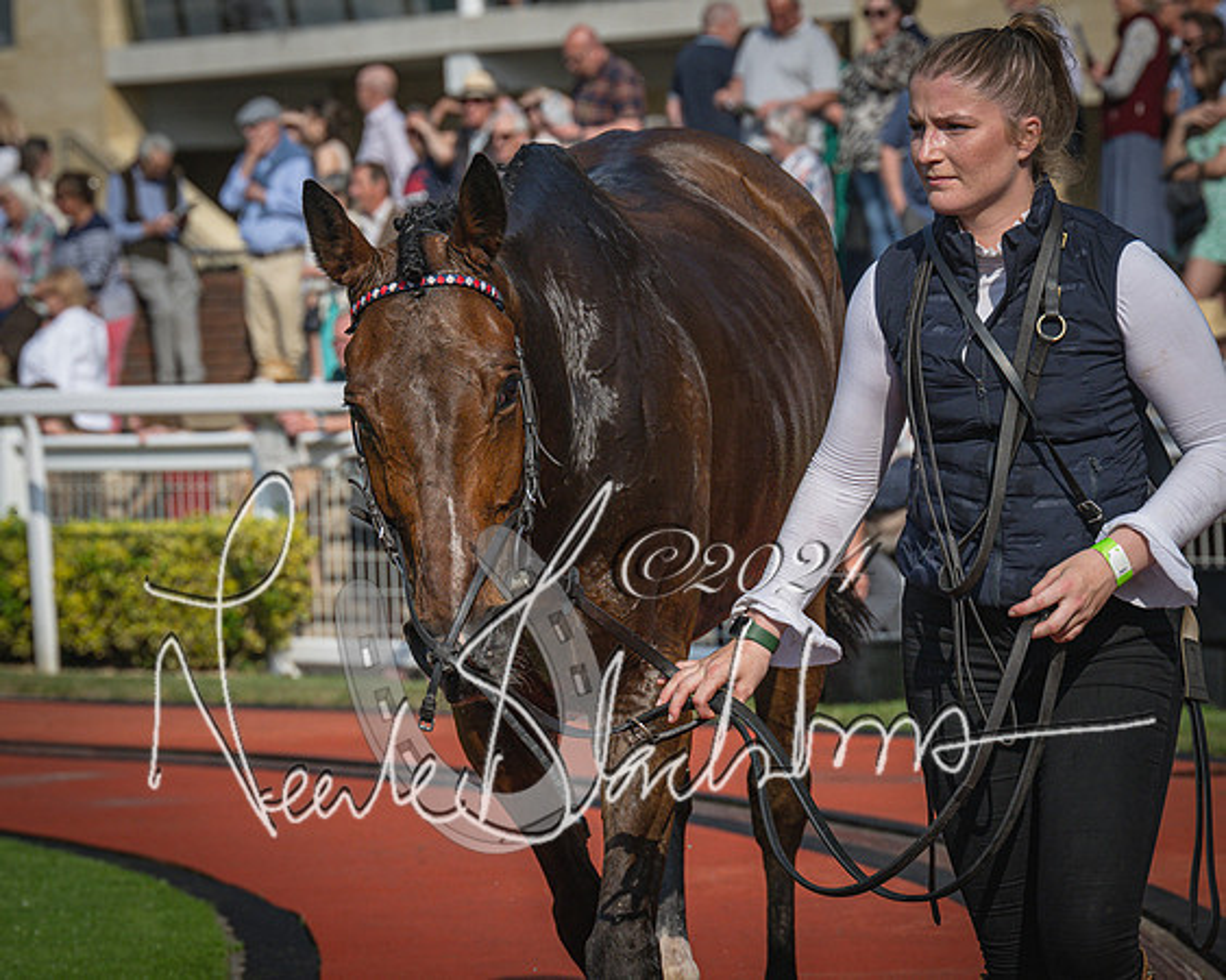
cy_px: 486
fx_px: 6062
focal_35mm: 167
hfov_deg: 11.5
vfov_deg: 9.2
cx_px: 483
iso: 400
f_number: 5
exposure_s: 1/4000
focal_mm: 98
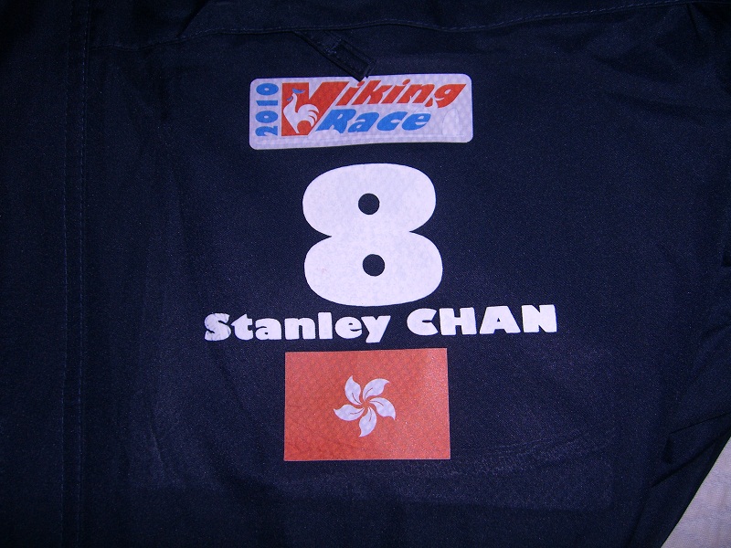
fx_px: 802
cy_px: 274
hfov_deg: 49.0
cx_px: 366
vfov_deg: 37.7
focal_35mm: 38
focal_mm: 7.9
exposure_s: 1/60
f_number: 2.8
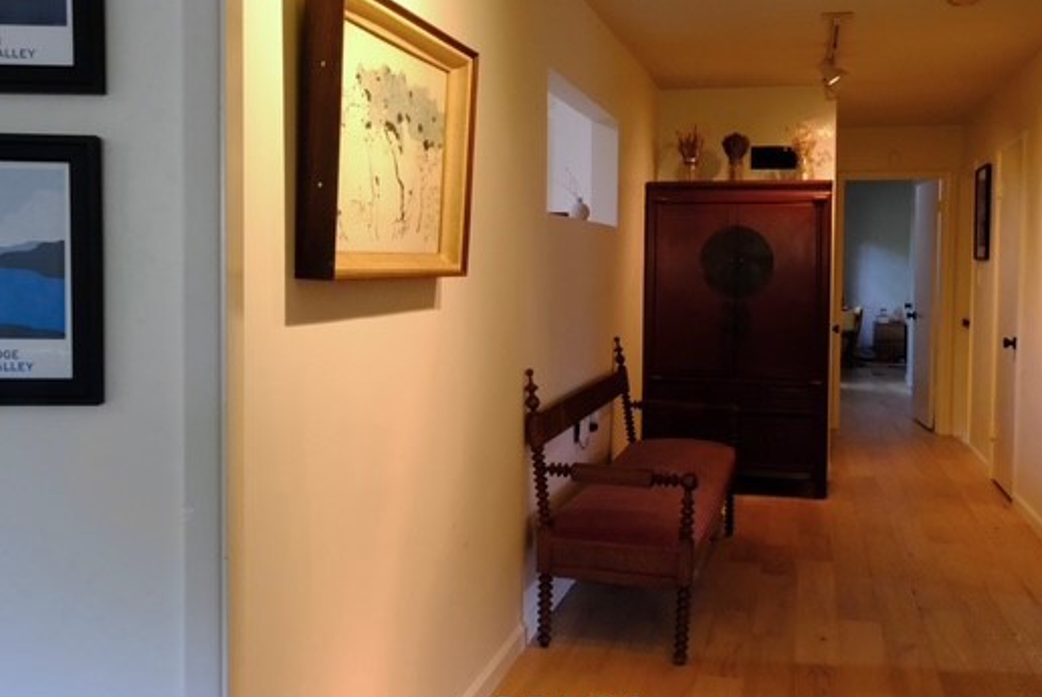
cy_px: 313
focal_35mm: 36
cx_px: 517
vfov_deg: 36.9
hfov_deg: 53.1
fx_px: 1043
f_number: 14
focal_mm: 19.3
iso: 4000
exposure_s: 1/9
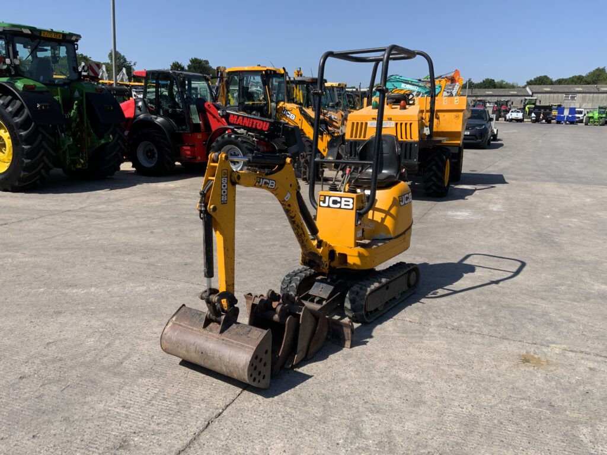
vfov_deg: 48.2
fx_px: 509
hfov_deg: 61.7
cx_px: 304
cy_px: 228
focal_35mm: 29
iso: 16
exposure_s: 1/1912
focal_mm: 3
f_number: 1.8
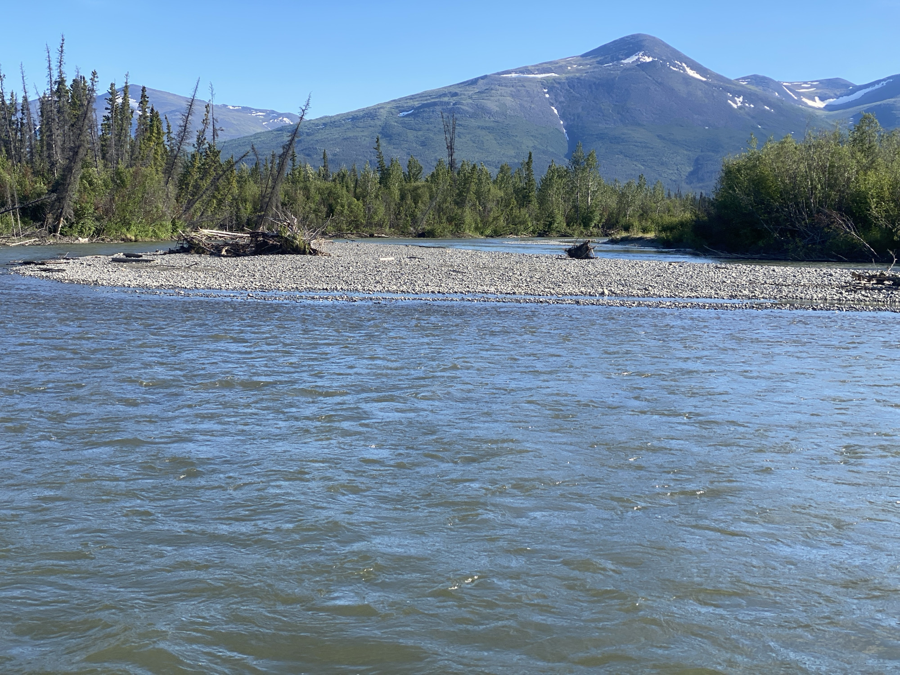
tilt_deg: -4.0
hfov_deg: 36.8
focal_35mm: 52
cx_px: 450
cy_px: 338
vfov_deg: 28.0
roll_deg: -0.6
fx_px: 1352
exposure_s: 1/716
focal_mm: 6
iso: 20
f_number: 2
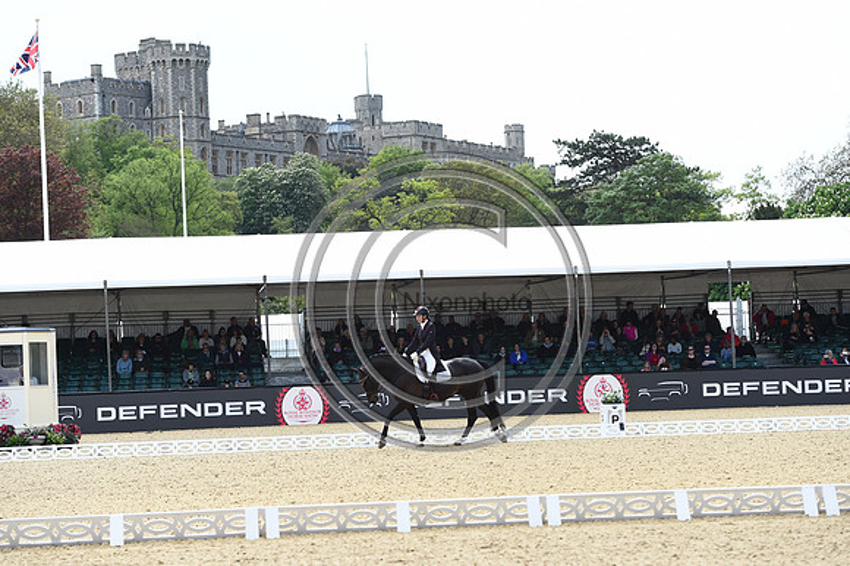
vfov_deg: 14.8
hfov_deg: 22.2
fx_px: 2171
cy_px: 283
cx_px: 425
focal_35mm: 92
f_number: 4.5
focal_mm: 92
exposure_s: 1/1250
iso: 450
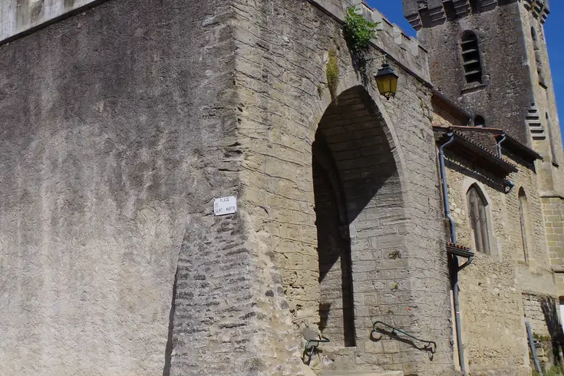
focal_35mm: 47
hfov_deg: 41.1
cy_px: 142
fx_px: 736
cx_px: 165
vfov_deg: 28.5
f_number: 11
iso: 200
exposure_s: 1/250
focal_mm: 18
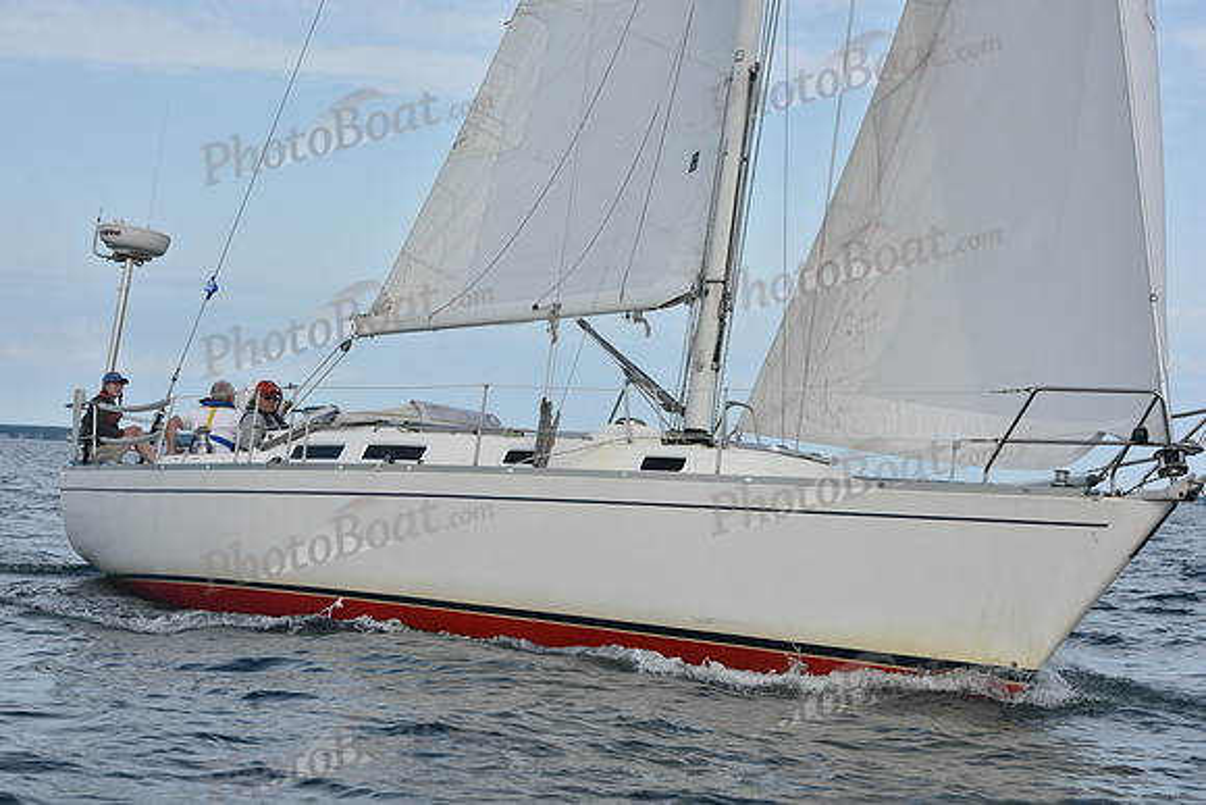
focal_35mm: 92
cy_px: 402
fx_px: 3083
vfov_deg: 14.9
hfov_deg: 22.1
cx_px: 603
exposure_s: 1/1000
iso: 320
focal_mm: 92
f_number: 8
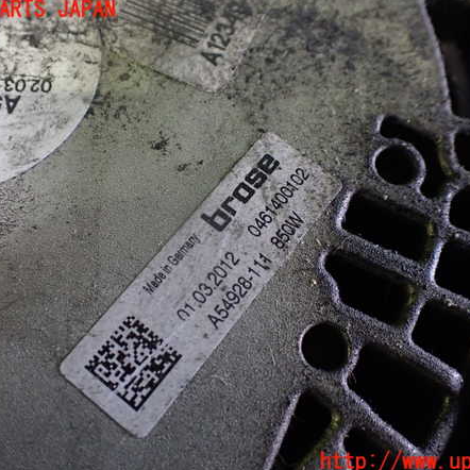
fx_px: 553
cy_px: 236
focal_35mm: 36
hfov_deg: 46.0
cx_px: 241
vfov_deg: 46.0
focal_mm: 5.4
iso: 800
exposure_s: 1/50
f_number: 2.3
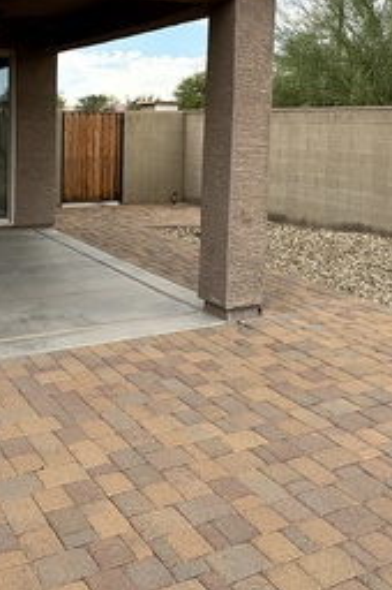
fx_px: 622
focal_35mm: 38
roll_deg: -1.0
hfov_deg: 33.6
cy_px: 173
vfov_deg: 49.4
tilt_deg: -4.2
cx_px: 59
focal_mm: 2.22
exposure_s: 1/739
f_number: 2.2
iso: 40
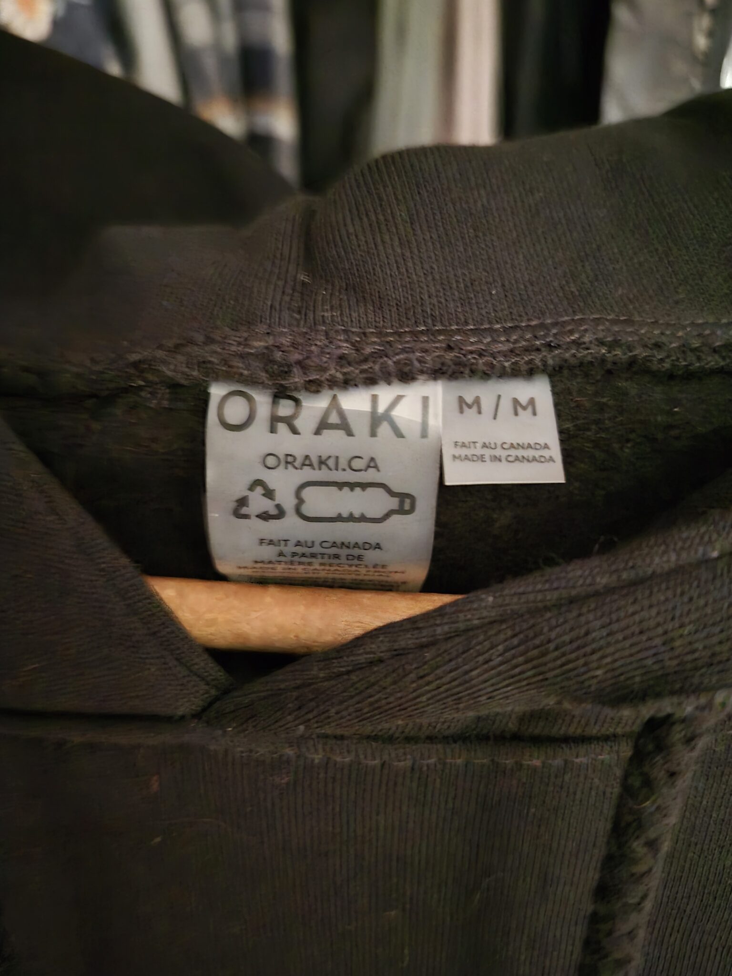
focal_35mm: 23
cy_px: 488
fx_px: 648
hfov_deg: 58.9
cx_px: 366
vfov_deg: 73.9
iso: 3200
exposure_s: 1/7.06
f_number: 1.8
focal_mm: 5.4
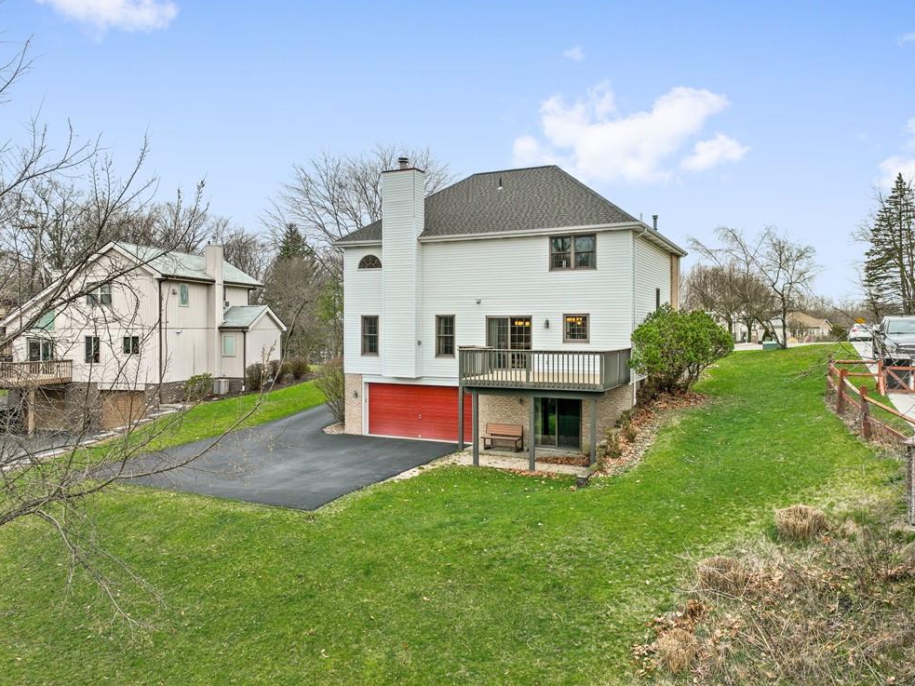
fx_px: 661
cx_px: 466
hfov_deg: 69.4
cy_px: 330
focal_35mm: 25
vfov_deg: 54.9
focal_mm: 12.29
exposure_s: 1/500
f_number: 2.8
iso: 130
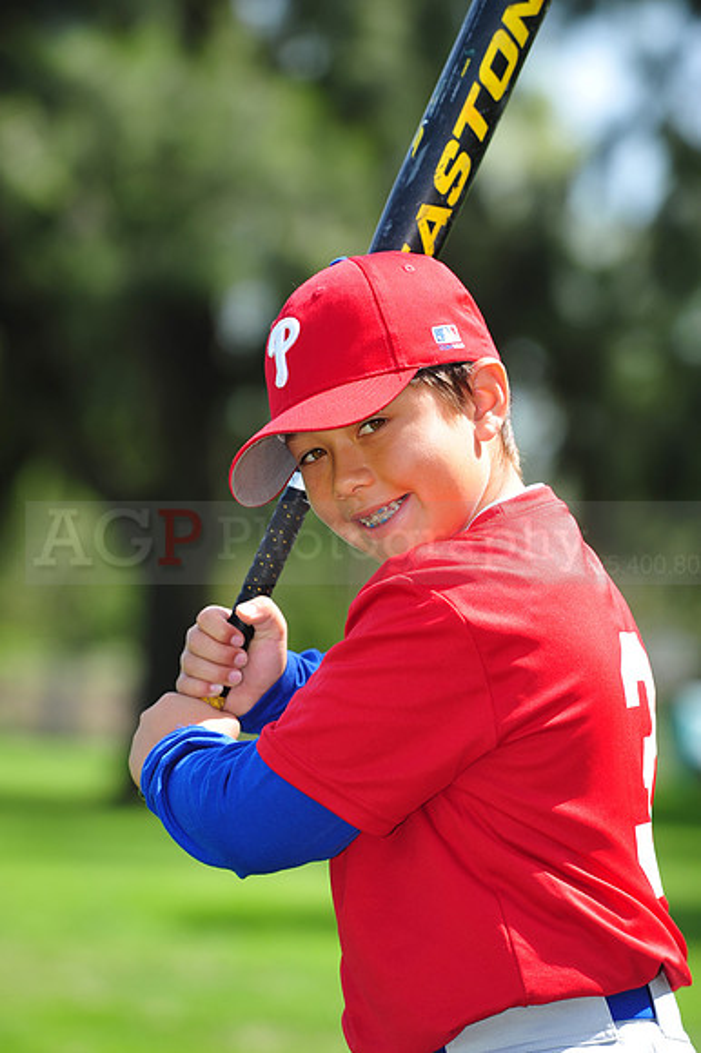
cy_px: 526
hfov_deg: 6.9
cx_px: 350
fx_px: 5848
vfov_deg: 10.3
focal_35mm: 200
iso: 200
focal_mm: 200
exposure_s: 1/400
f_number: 5.6
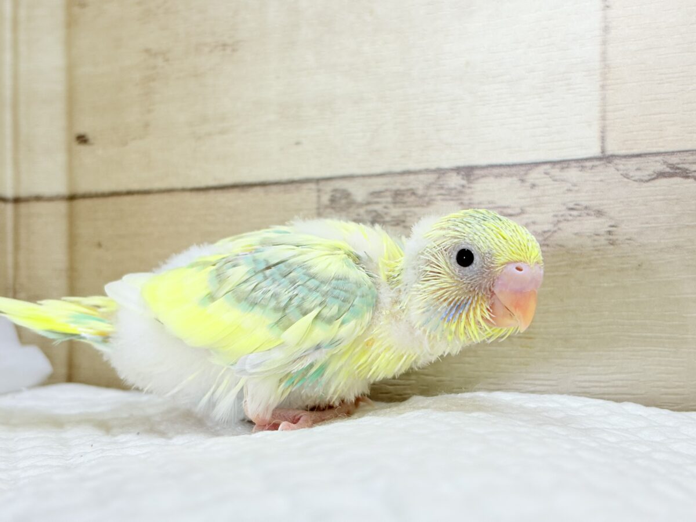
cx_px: 348
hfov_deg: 36.8
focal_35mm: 52
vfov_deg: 28.0
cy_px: 261
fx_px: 1046
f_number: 1.6
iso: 50
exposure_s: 1/50
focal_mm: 5.96
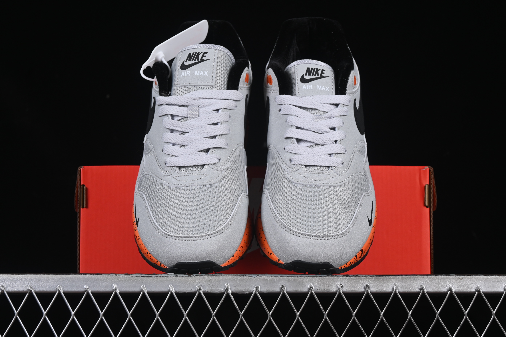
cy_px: 168
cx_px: 253
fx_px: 1054
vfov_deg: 18.2
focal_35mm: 75
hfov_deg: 27.0
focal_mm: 50
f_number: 8
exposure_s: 1/80
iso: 160
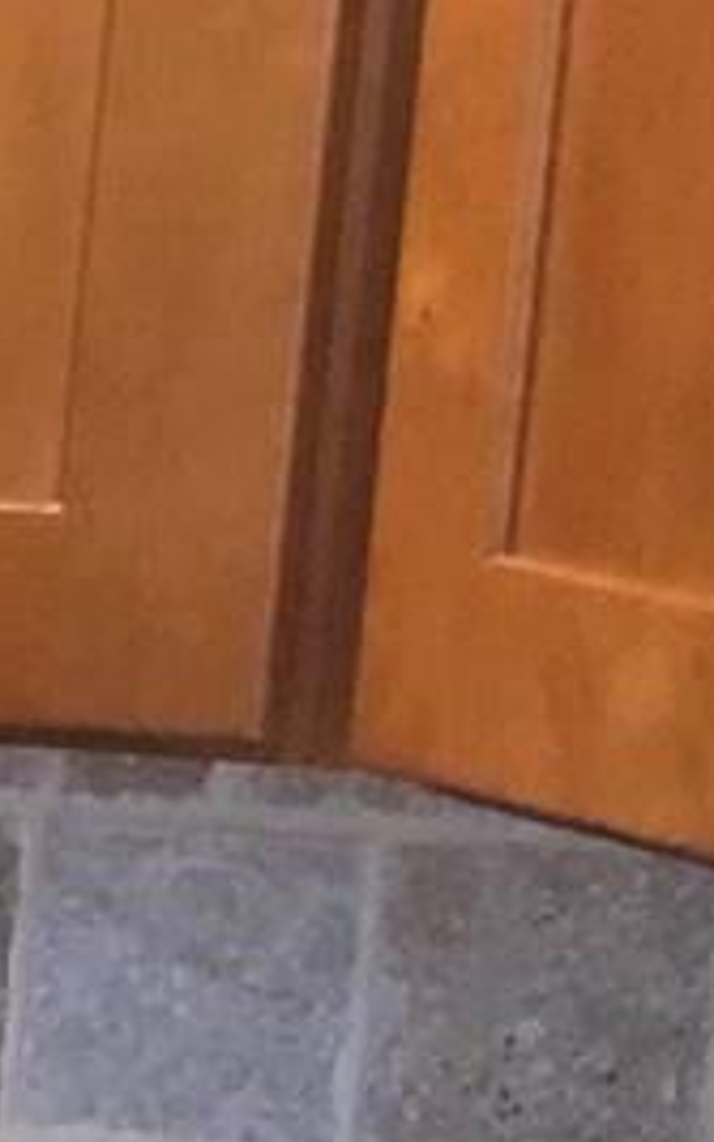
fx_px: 7219
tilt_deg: -14.3
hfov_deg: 4.9
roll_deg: +0.9
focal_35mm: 232
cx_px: -2540
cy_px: 1929
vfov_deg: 8.7
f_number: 2.2
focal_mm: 4.15
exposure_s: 1/15
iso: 100
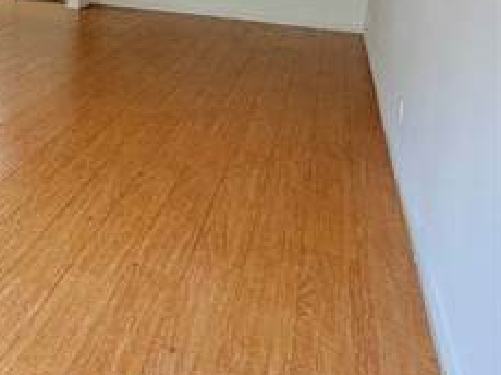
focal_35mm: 39
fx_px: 564
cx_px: -190
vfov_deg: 32.0
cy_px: -48
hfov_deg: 32.2
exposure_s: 1/120
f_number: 2.2
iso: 160
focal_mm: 2.22
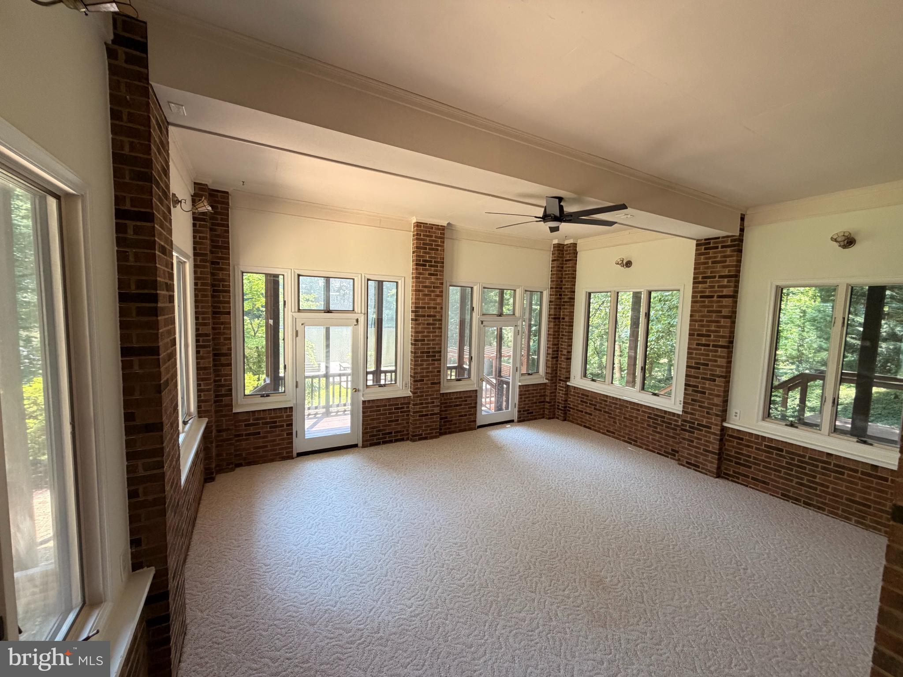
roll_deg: -2.0
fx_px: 365
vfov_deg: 85.7
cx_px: 452
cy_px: 338
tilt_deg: -4.0
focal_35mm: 14
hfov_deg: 102.1
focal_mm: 2.22
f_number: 2.2
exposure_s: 1/121
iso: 250
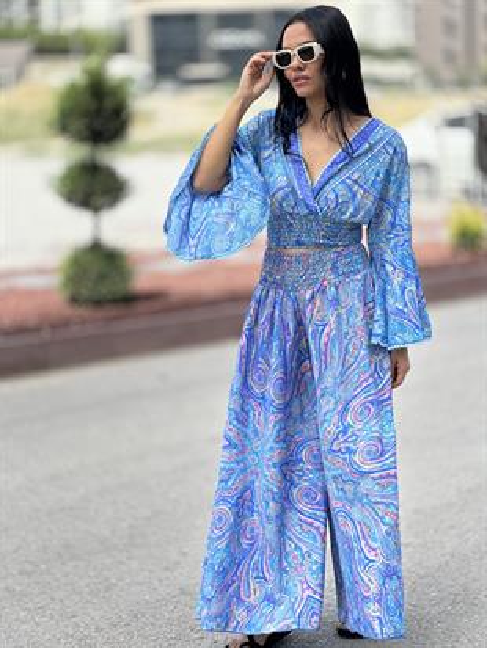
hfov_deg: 19.1
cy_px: 324
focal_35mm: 77
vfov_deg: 25.3
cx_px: 244
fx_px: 1444
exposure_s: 1/302
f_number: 2.8
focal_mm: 9
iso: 25
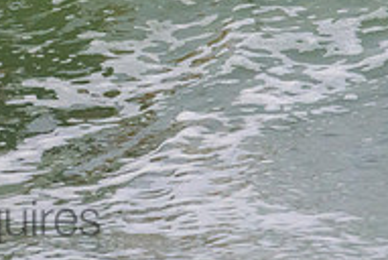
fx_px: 30192
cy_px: -132
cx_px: 34
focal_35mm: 2797
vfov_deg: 0.5
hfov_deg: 0.7
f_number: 11
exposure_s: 1/3200
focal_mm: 800
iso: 3600
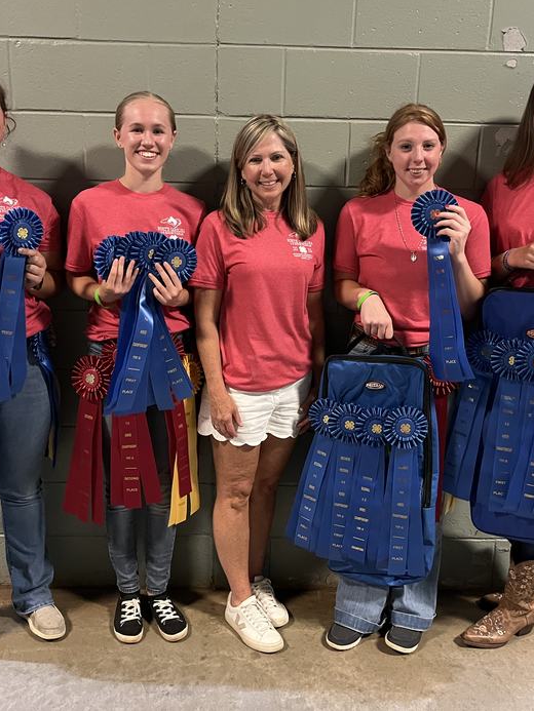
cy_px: 353
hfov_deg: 40.7
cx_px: 249
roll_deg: -1.6
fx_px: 720
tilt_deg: -15.1
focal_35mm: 35
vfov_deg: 52.6
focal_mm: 5.1
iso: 640
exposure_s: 1/30
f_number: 1.6
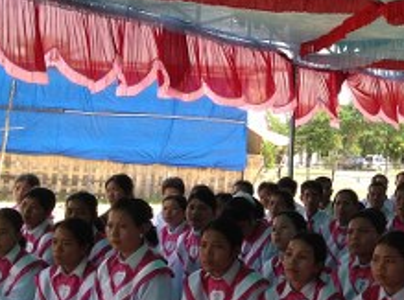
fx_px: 1024
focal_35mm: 88
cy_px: 170
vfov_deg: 16.7
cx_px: 395
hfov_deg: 21.6
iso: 80
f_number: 2.4
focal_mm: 4.28
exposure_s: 1/296
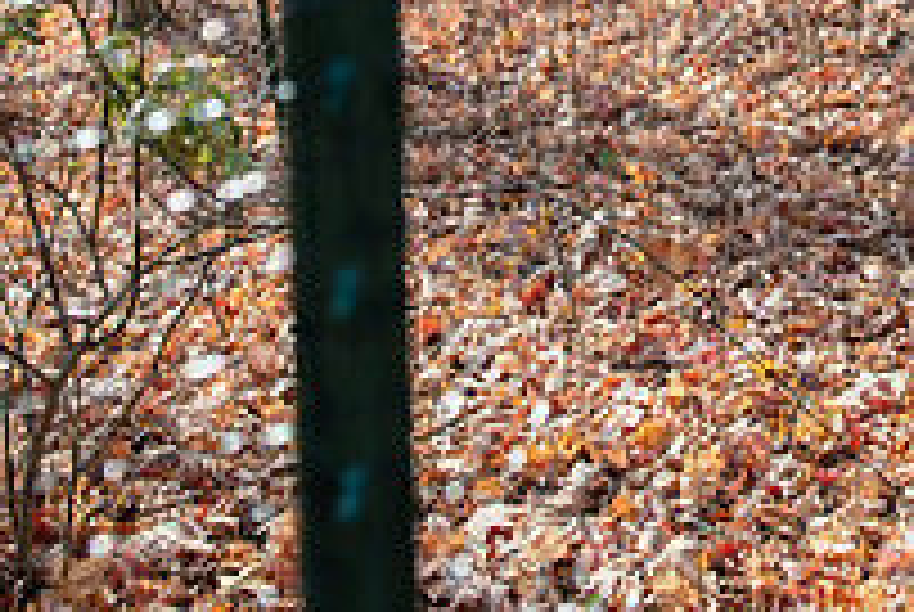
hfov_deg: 25.7
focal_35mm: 77
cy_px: -191
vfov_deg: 16.7
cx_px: 761
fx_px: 1958
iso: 125
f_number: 4
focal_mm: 27
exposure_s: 1/320
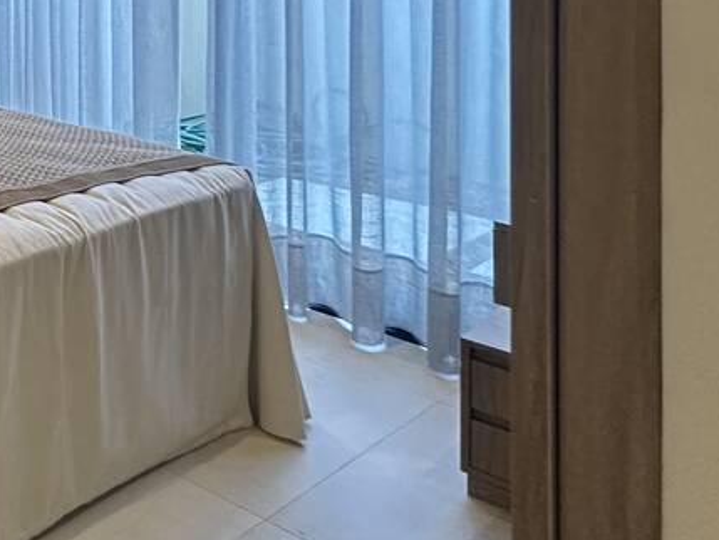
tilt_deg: -0.3
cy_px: -122
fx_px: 976
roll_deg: -0.1
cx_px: -449
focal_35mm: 47
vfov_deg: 27.0
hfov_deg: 25.4
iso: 200
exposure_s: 1/60
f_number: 2.2
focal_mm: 2.22
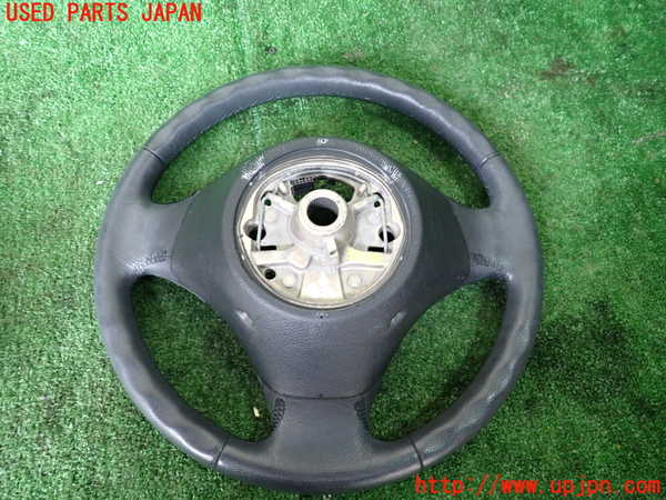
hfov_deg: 69.4
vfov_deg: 54.9
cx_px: 333
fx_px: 481
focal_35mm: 25
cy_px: 250
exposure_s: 1/60
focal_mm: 4.5
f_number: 2
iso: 500
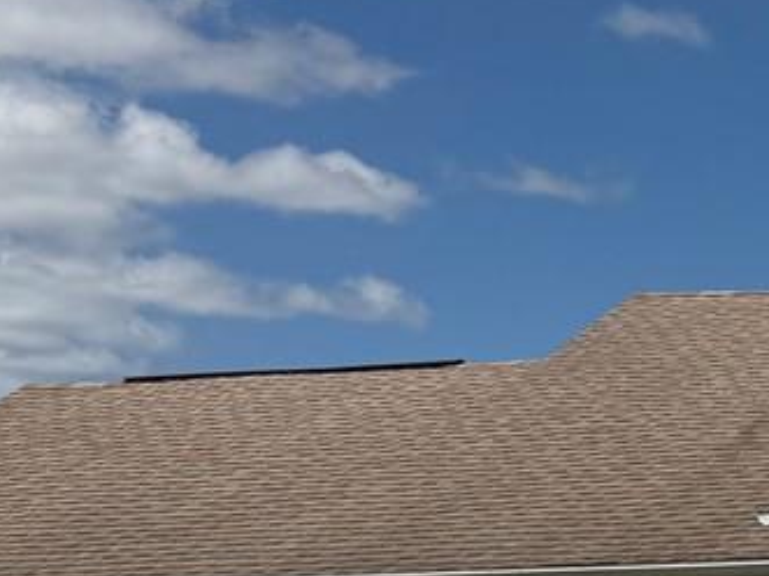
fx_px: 2576
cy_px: 915
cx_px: 1329
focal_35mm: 116
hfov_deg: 15.0
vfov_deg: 12.1
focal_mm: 6.76
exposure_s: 1/11905
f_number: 1.78
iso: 80
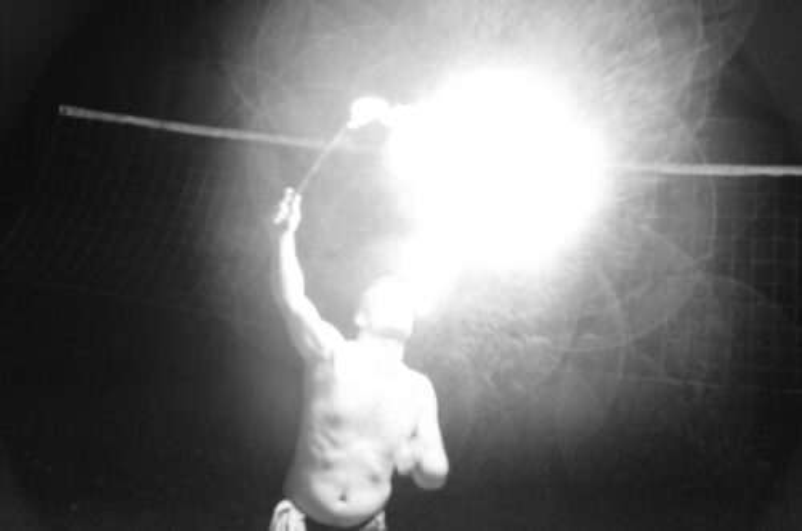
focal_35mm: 117
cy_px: 266
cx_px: 401
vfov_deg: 11.7
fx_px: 2601
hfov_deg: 17.5
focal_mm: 78
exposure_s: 1/80
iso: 6400
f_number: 6.3
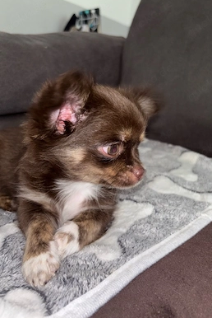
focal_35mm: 28
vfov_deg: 65.4
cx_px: 104
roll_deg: -7.1
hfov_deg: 46.5
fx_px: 247
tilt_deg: -17.0
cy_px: 156
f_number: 1.6
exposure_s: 1/4
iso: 50
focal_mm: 5.96
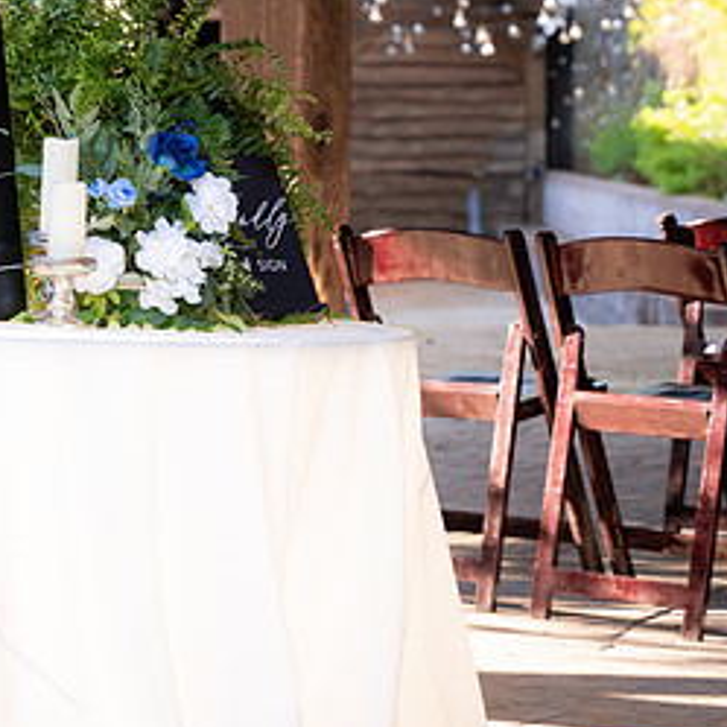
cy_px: 374
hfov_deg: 12.3
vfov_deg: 12.6
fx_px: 3303
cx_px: -105
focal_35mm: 139
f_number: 4
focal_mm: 70
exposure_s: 1/200
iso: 400
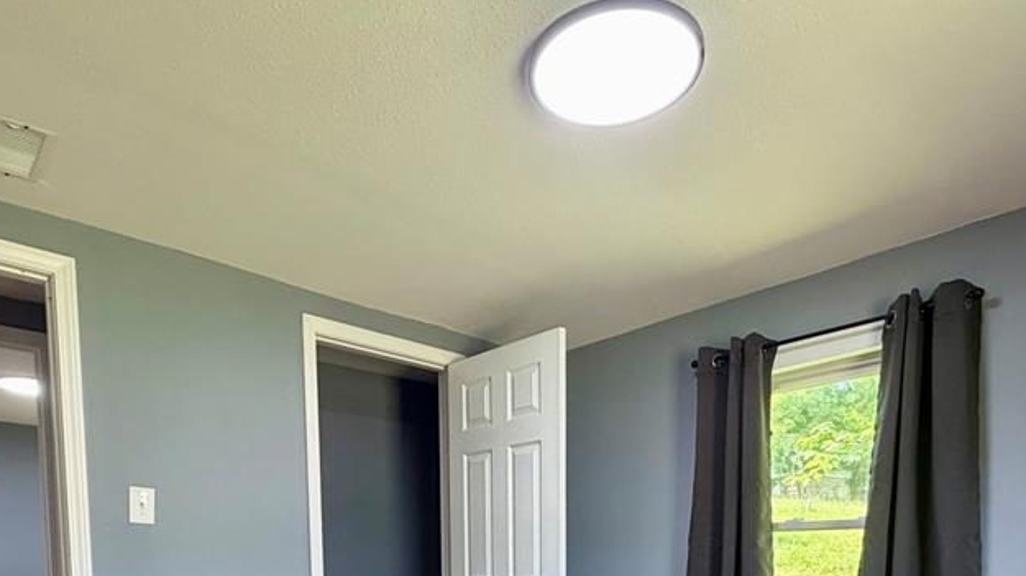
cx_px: 504
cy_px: 612
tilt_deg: -4.2
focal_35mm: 25
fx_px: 680
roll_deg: +0.9
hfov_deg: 74.1
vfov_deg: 39.0
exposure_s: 1/110
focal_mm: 2.22
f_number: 2.2
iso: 320
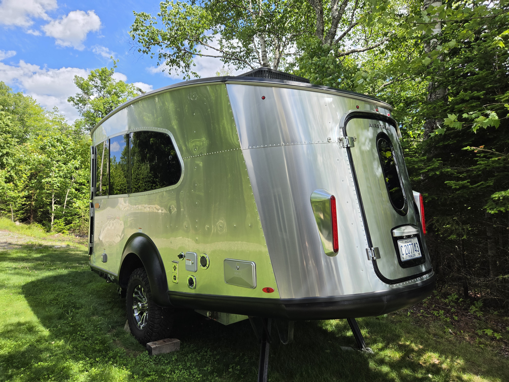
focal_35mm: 23
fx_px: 338
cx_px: 254
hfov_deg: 73.9
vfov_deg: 58.9
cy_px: 191
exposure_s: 1/2476
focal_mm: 5.4
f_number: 1.8
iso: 80
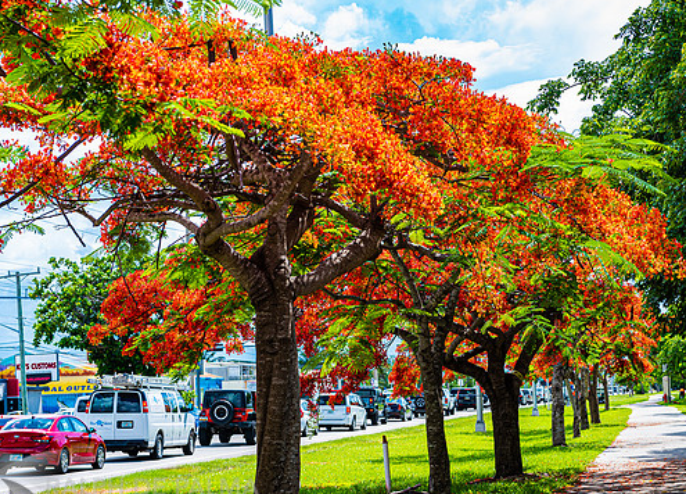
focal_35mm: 92
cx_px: 413
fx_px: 1797
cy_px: 265
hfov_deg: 21.6
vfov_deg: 15.6
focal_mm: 70
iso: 64
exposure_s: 1/100
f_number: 7.1
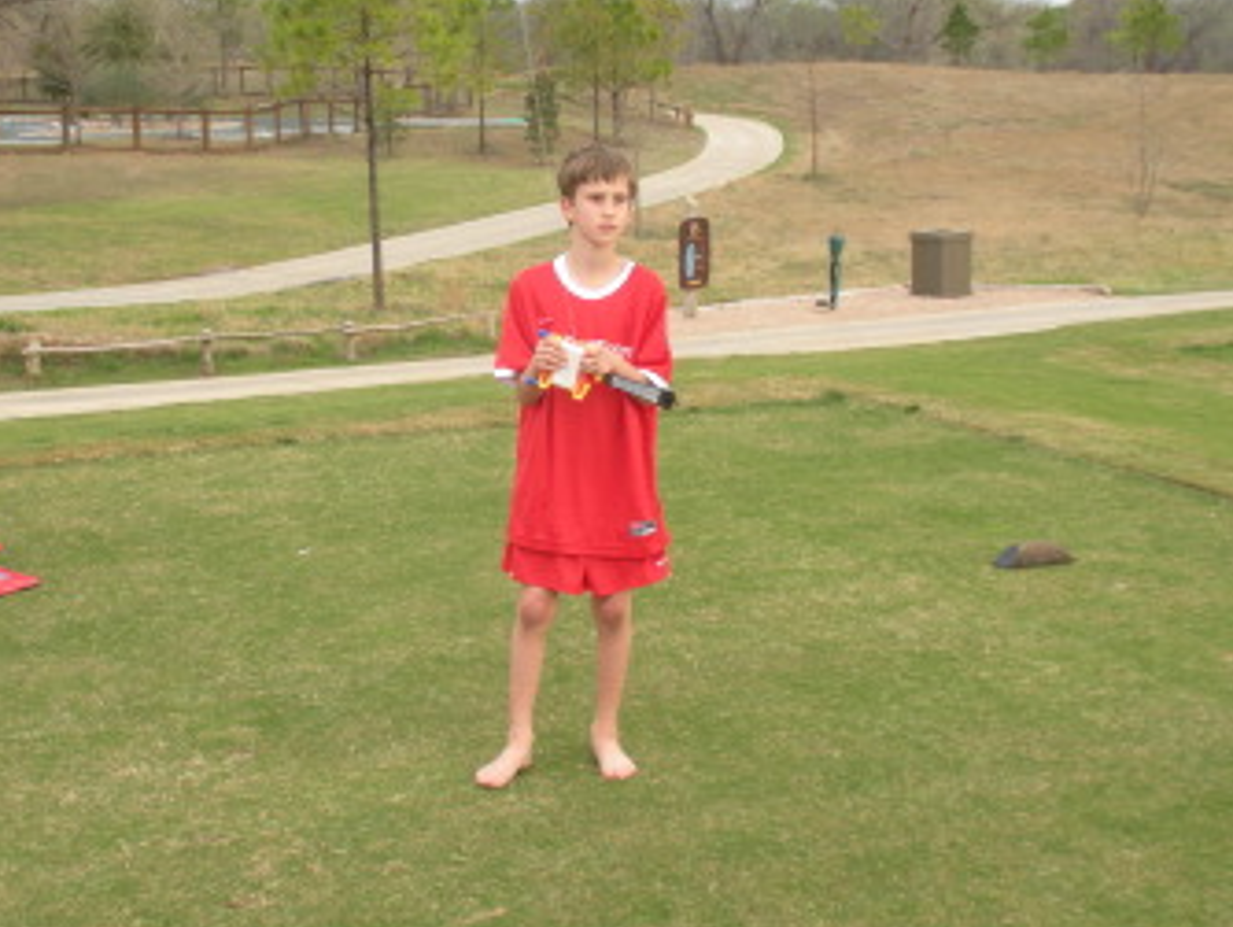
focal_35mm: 60
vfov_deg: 24.4
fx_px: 2139
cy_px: 380
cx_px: 509
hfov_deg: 32.1
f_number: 4
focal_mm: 7.7
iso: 83
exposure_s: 1/57
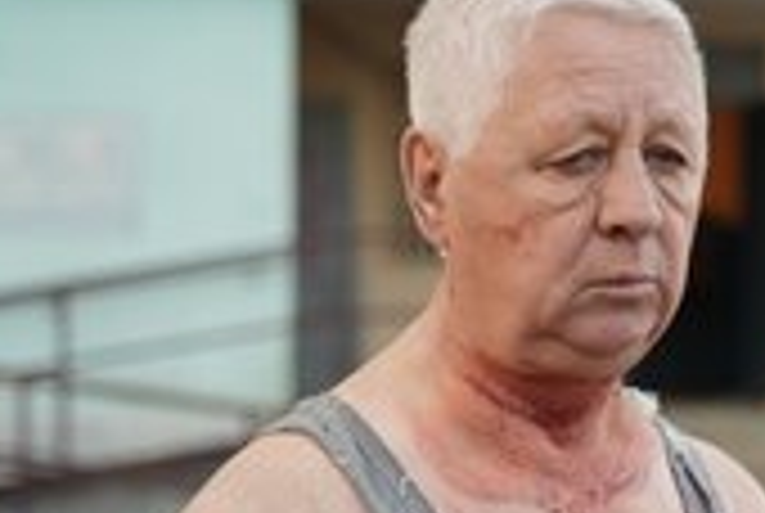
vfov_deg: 10.2
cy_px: 425
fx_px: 2852
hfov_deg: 15.0
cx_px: 788
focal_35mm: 134
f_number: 3.2
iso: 100
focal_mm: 57
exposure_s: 1/80
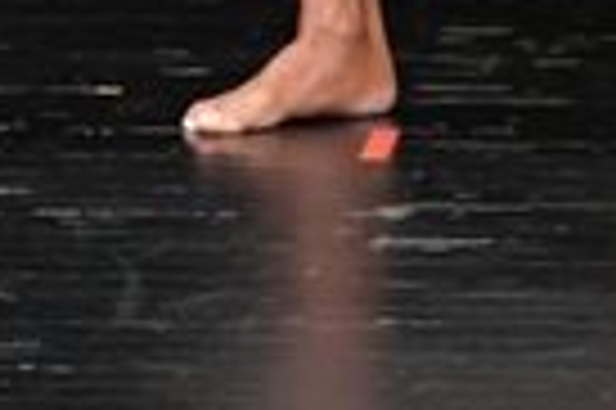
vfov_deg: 0.9
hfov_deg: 1.4
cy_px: -703
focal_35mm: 1444
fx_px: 24679
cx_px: -119
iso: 3200
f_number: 5.6
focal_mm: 170
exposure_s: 1/400
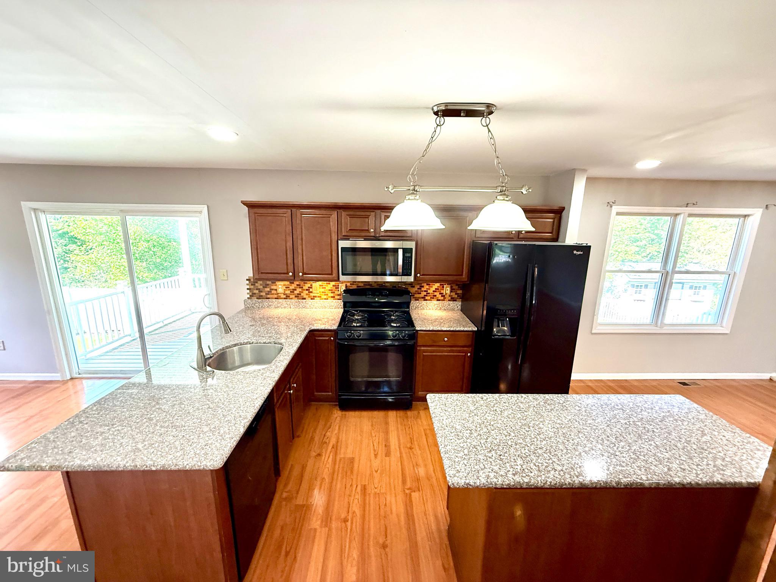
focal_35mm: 14
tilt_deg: -11.7
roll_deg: -0.9
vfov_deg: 85.7
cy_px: 291
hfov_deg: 102.1
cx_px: 388
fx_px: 314
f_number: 2.2
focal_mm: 2.22
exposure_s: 1/120
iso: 500
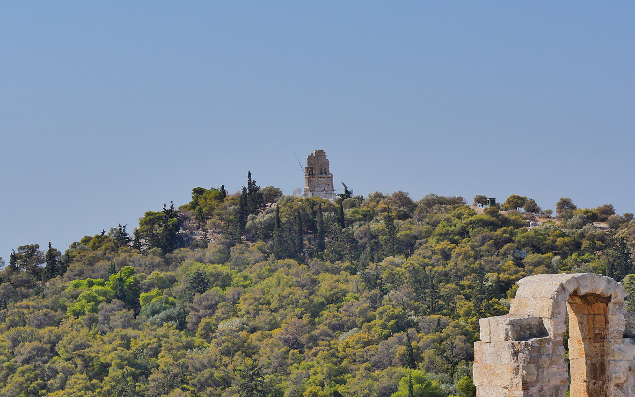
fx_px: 1990
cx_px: 338
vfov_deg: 11.4
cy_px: 273
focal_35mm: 115
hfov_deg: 18.1
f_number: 9
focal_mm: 46
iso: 800
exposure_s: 1/640
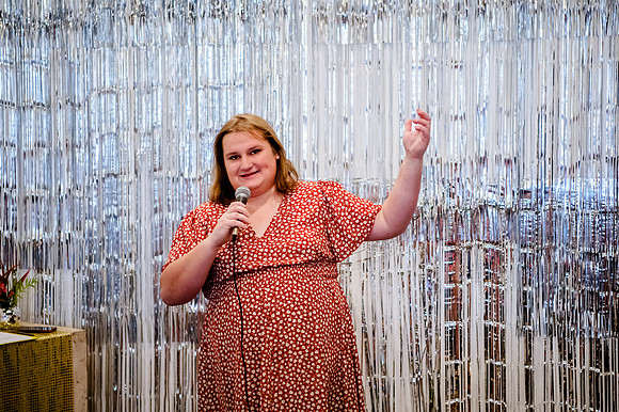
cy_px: 206
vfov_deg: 18.7
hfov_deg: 27.8
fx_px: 1252
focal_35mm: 73
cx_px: 317
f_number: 2.8
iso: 6400
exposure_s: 1/80
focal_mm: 70
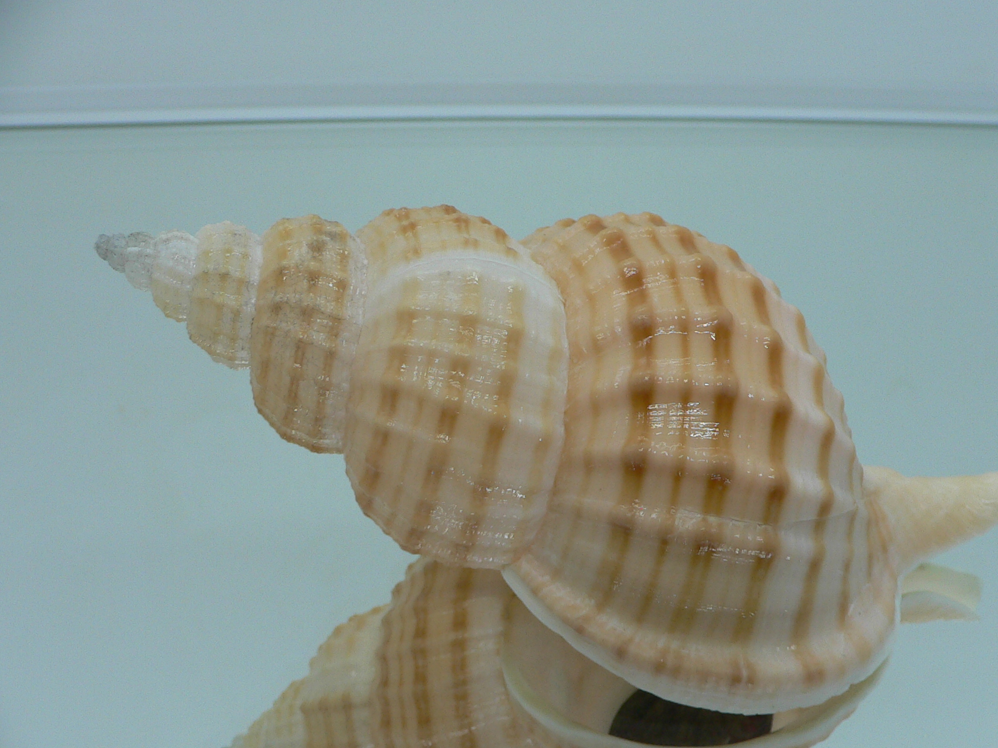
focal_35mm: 42
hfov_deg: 44.7
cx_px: 574
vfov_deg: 34.3
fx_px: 1211
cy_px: 420
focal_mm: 4.6
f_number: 2.8
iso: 80
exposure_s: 1/60
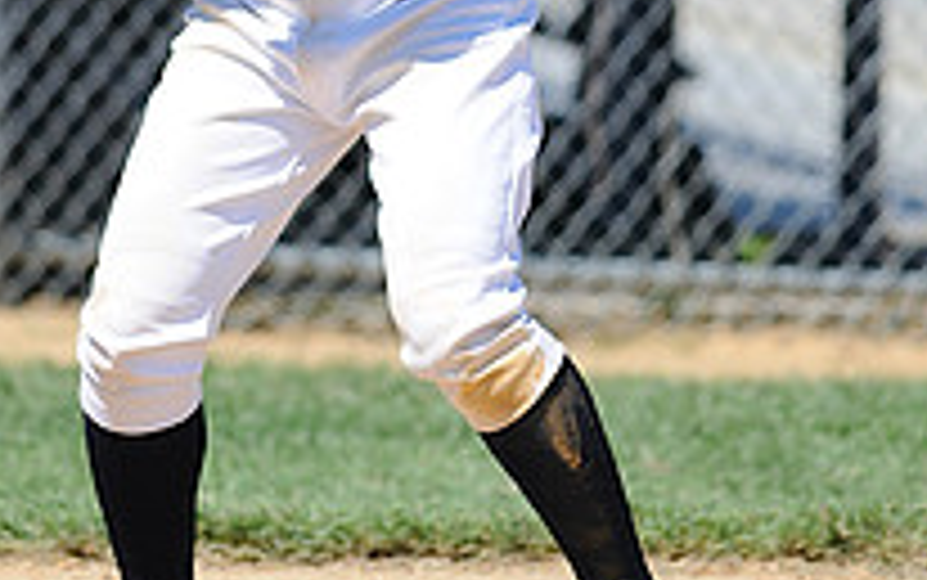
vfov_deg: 1.3
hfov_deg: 2.1
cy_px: -283
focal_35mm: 1002
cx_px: 407
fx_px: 25328
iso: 200
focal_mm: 300
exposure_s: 1/1250
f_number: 4
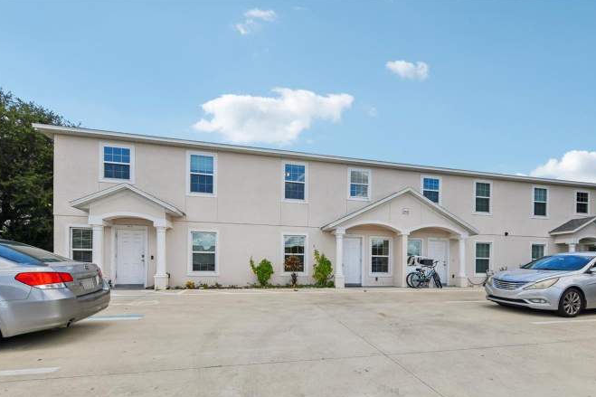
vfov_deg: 69.8
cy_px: 236
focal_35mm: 17
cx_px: 319
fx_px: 281
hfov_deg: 93.1
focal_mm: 14
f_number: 8
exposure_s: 1/1000
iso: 400
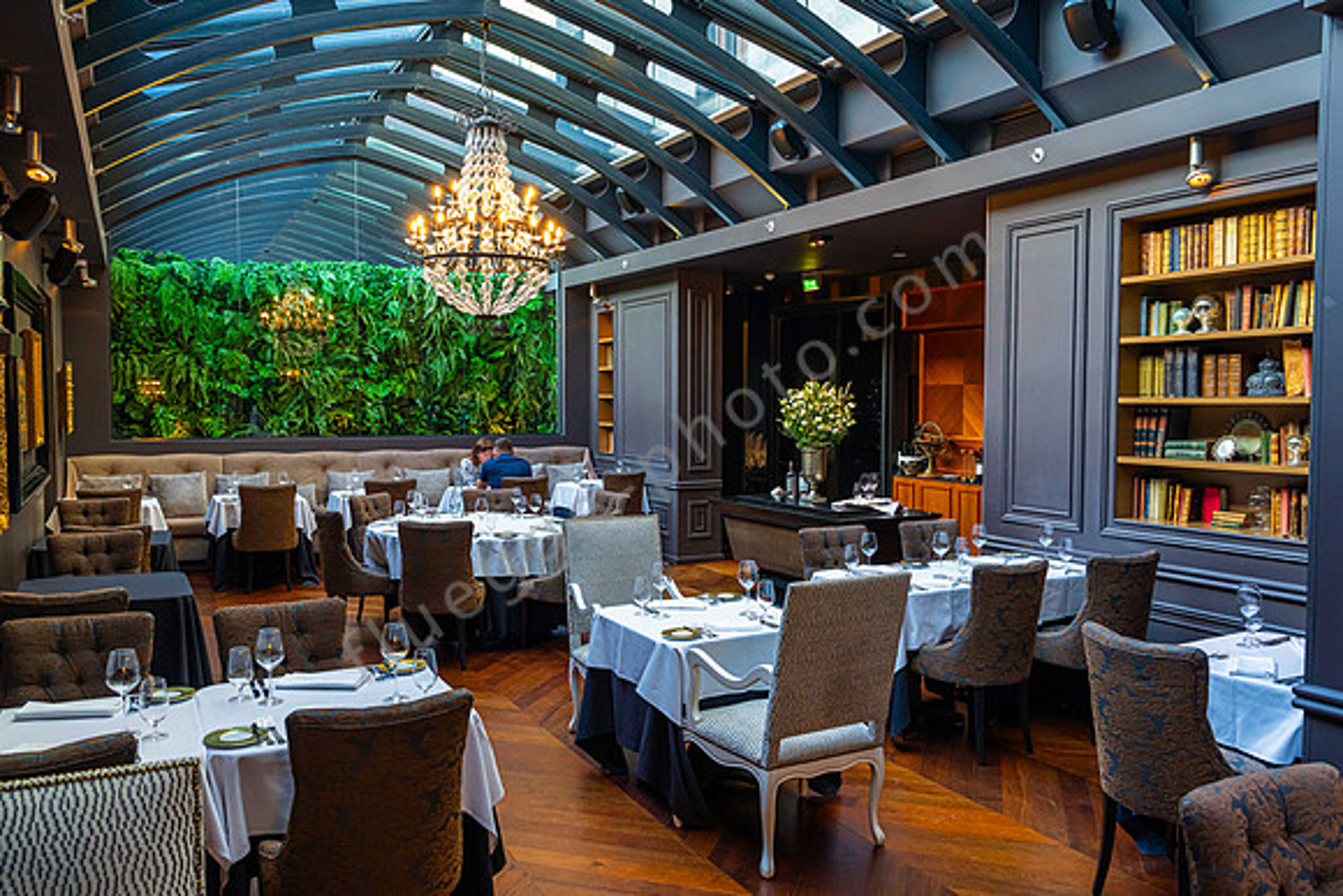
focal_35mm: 28
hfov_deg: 66.0
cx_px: 672
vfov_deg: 46.8
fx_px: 1034
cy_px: 448
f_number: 5.6
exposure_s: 1/100
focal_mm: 27
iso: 1250
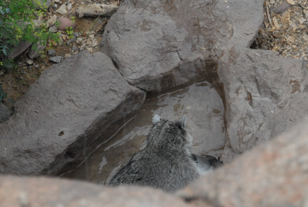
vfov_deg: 8.5
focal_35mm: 162
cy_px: 104
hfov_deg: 12.7
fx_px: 1387
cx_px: 168
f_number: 11
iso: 1600
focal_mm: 75
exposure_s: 1/500
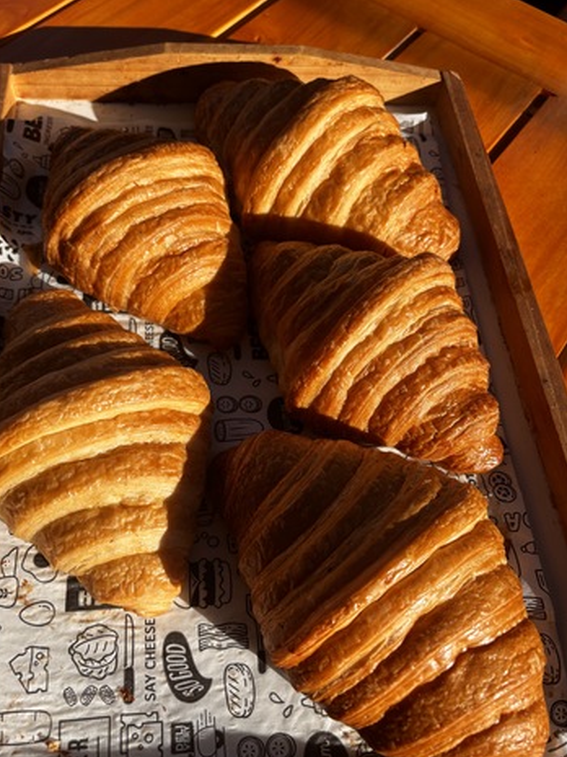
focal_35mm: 28
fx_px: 612
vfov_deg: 63.4
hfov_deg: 49.7
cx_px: 265
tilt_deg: -64.2
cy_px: 378
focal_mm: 5.96
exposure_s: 1/2398
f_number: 1.6
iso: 50
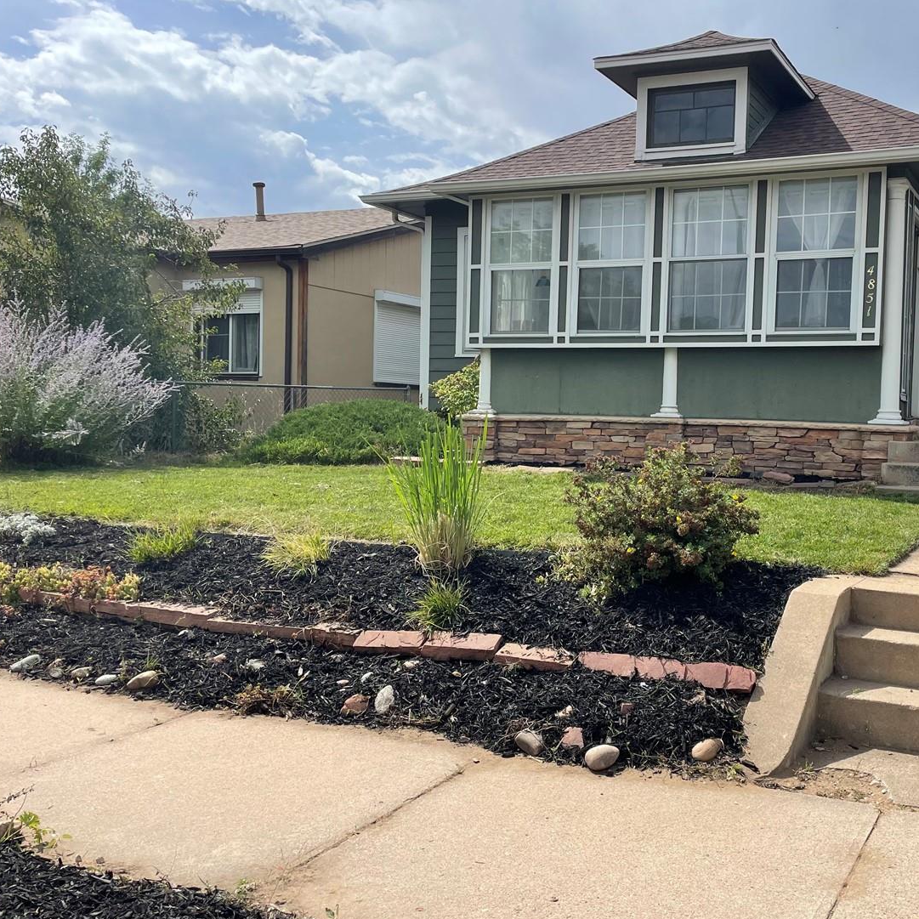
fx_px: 1021
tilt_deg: -1.5
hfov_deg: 47.2
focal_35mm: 34
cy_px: 441
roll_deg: -1.6
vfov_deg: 48.4
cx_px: 655
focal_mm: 4.2
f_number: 1.6
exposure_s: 1/4651
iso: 32
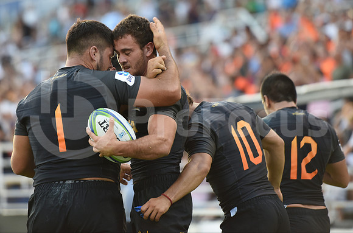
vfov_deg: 6.8
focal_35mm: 200
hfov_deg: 10.3
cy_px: 116
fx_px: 1955
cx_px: 176
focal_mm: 200
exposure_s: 1/800
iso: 1000
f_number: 2.8
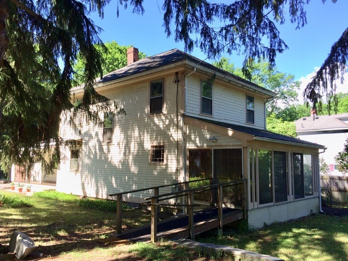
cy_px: 134
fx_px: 302
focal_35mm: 30
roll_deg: -0.1
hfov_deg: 60.0
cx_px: 170
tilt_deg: +4.8
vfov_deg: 46.8
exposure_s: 1/651
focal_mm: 4.15
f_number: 2.2
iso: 32
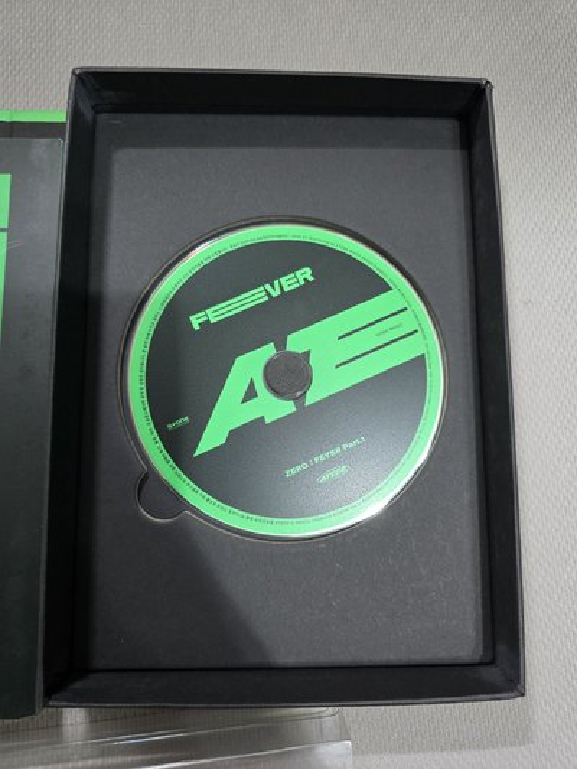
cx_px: 288
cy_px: 384
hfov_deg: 58.9
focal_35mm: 23
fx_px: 511
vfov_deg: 73.9
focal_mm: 6.3
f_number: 1.7
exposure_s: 1/60
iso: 800
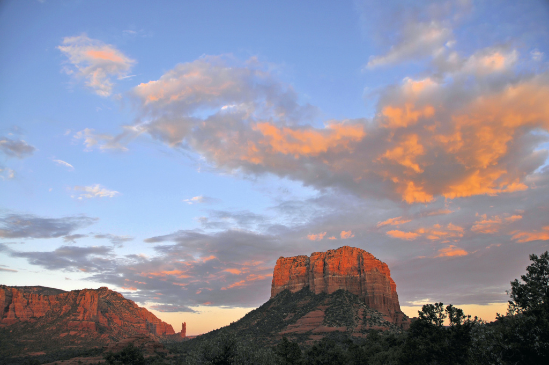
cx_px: 274
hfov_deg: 67.4
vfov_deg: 47.8
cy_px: 182
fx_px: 411
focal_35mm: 27
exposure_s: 1/160
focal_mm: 18
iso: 200
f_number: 5.6
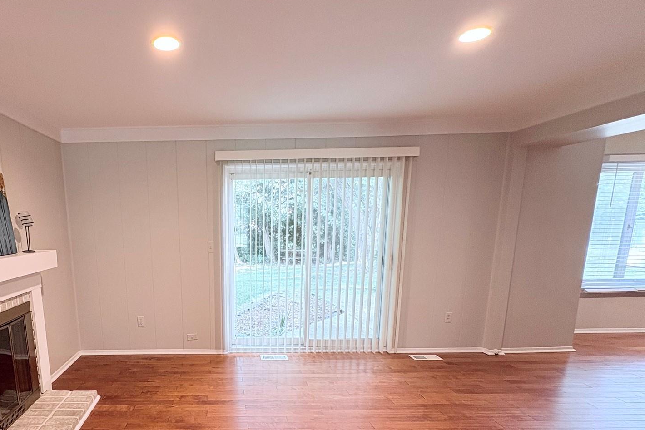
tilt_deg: -10.9
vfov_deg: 58.0
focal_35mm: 21
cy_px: 292
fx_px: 376
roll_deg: +1.7
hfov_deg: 78.2
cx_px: 208
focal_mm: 2.22
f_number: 2.2
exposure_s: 1/60
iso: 125
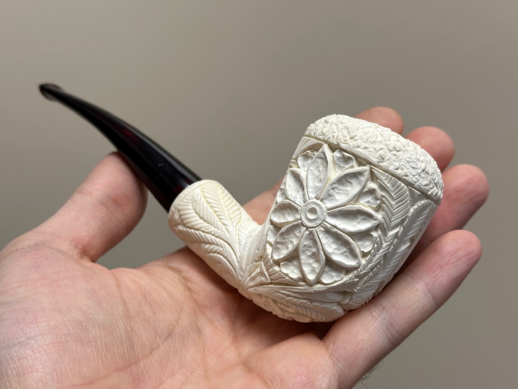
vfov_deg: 30.3
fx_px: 718
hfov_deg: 39.7
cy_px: 194
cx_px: 259
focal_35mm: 48
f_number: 1.78
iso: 50
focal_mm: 6.86
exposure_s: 1/100
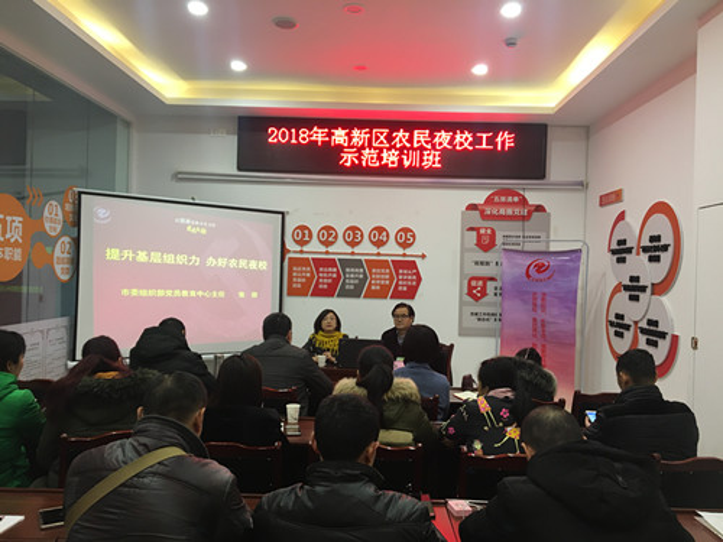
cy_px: 271
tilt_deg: +1.8
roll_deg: -1.6
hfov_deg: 61.7
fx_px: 606
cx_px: 362
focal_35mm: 29
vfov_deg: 48.2
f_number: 2.2
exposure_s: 1/33
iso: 100
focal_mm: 4.15
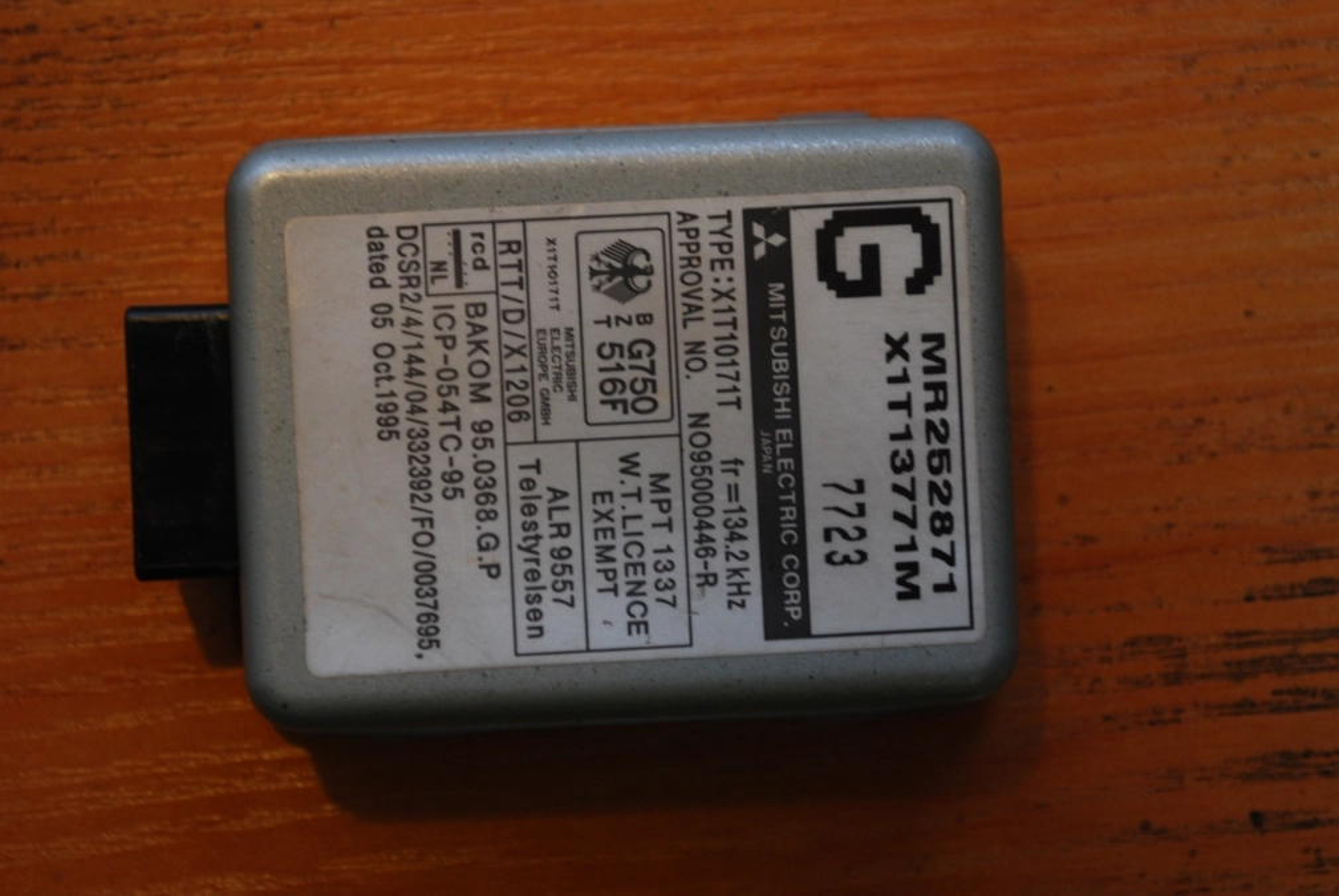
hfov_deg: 24.6
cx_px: 670
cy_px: 448
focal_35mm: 82
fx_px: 3072
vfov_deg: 16.6
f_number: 5.6
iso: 400
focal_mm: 55
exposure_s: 1/10
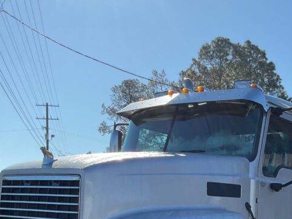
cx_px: 237
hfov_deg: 30.8
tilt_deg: -2.3
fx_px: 514
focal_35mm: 61
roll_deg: -3.4
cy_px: 227
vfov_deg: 22.9
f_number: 1.8
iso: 16
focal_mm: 3
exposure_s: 1/1250
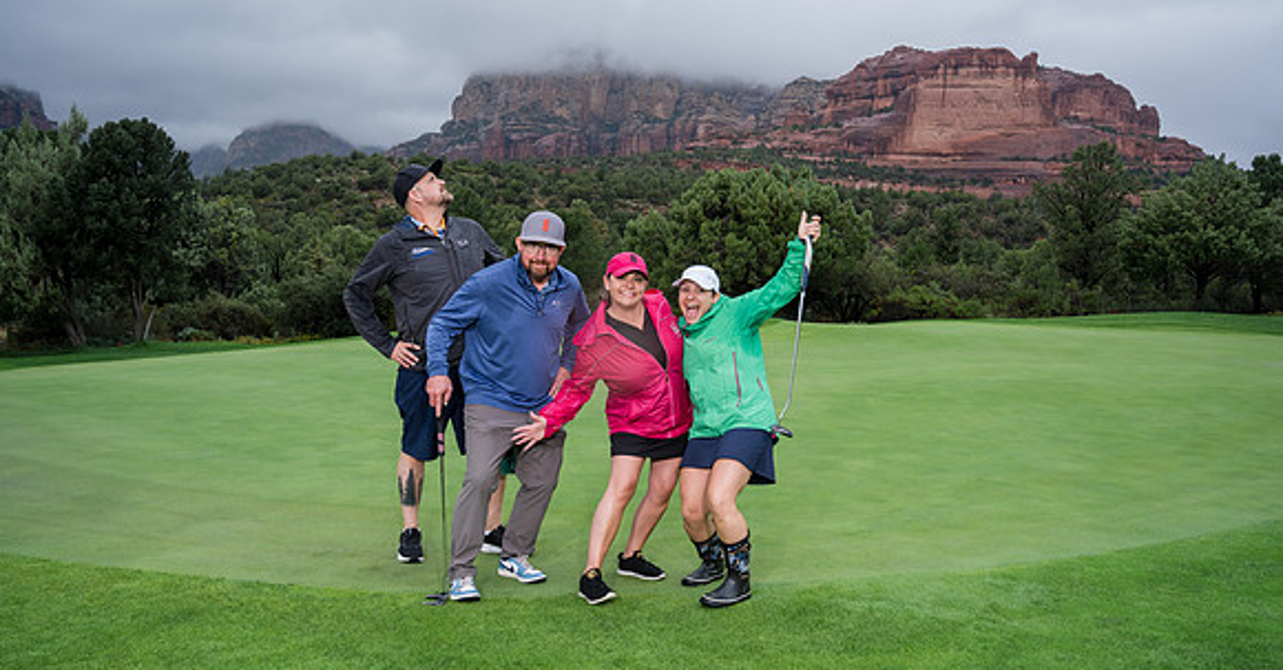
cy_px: 366
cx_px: 641
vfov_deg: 42.6
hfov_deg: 73.5
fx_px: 858
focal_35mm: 26
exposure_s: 1/400
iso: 320
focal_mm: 24
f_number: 5.6
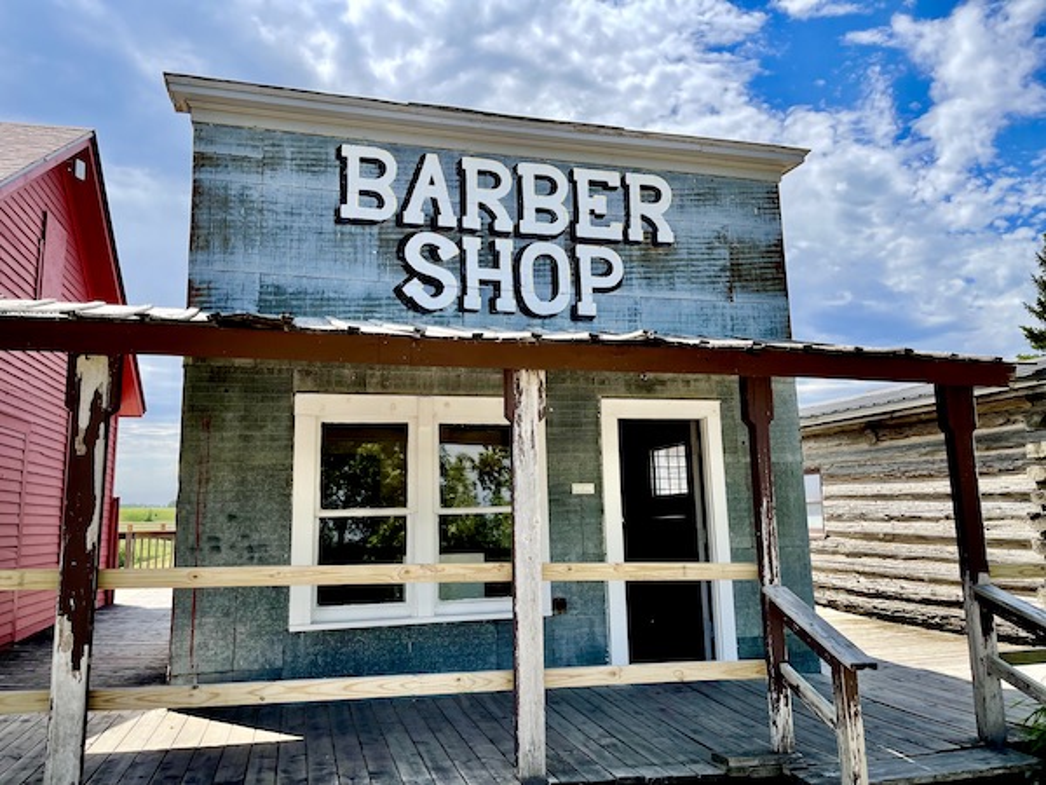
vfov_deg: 53.1
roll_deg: +0.5
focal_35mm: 26
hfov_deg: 67.3
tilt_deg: +8.0
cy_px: 392
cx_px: 523
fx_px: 786
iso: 32
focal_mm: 5.1
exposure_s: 1/2433
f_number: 1.6
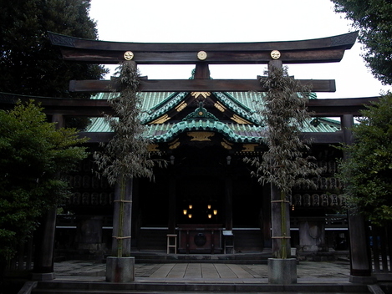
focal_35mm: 38
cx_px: 196
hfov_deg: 49.0
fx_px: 430
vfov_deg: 37.7
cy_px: 147
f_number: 3.42
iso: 100
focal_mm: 8.19
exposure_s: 1/206
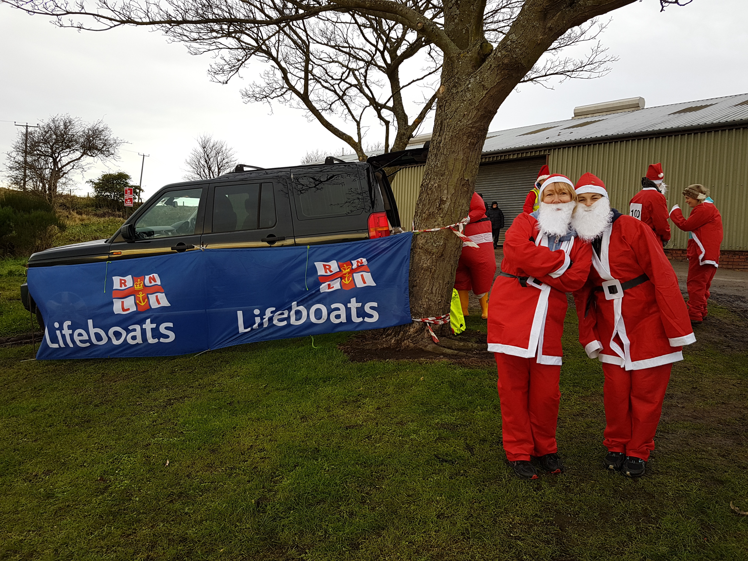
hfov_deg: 67.3
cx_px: 374
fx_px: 562
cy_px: 280
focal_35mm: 26
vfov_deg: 53.1
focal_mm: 4.2
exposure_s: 1/196
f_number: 1.7
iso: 40
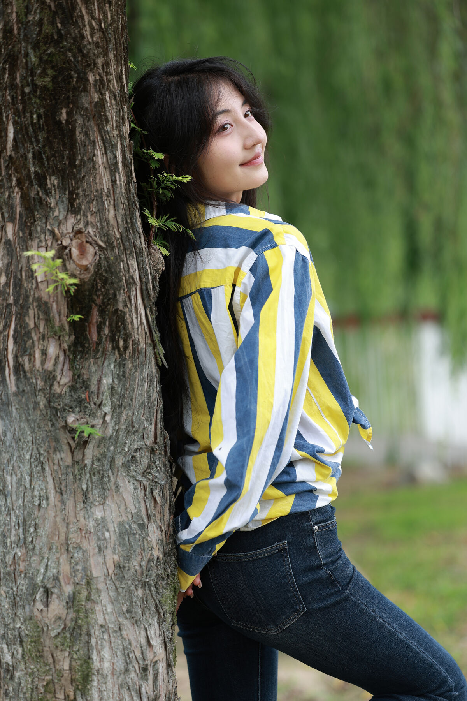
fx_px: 1926
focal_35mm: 99
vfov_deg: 20.6
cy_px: 350
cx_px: 234
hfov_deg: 13.8
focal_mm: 100
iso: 100
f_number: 2.8
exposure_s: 1/250
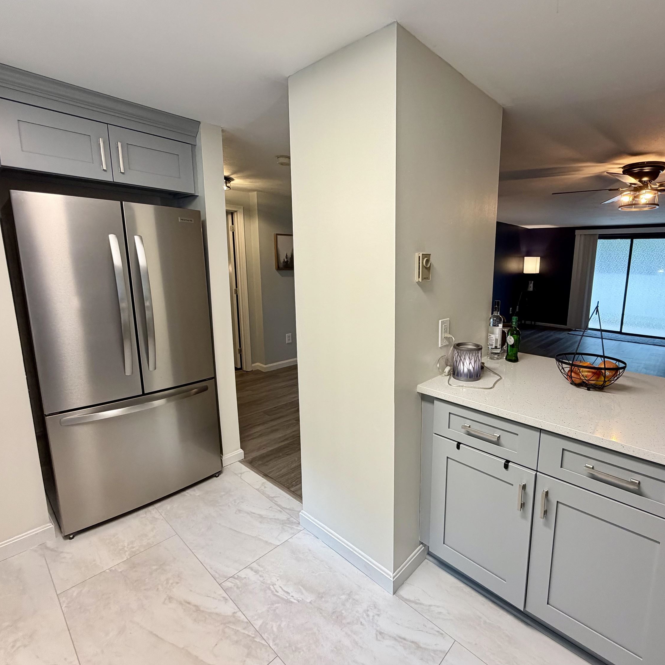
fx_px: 369
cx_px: 402
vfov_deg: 83.9
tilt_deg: -9.9
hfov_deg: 82.8
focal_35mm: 17
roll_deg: -0.8
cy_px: 323
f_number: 2.2
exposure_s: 1/60
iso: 200
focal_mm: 2.22
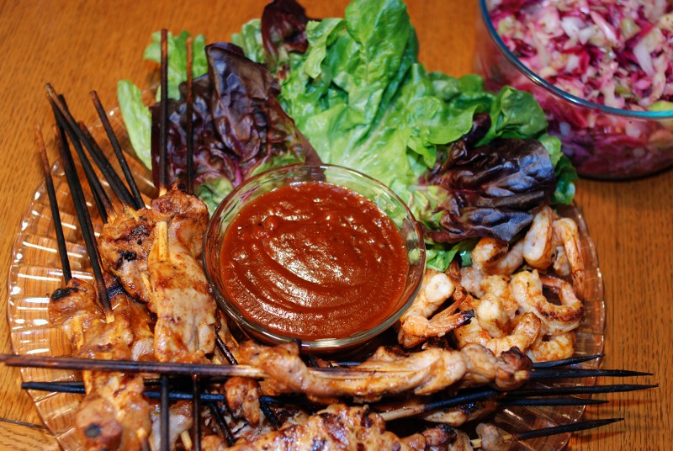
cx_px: 336
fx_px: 983
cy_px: 226
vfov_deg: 25.8
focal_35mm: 52
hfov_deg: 37.8
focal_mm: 35
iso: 160
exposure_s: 1/40
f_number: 3.2
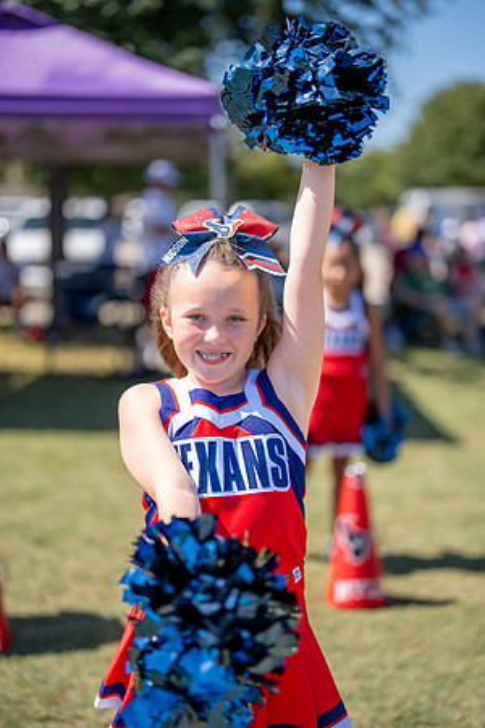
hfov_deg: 27.0
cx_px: 242
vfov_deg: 39.6
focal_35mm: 50
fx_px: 1010
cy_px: 364
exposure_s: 1/6400
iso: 160
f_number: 1.2
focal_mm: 50
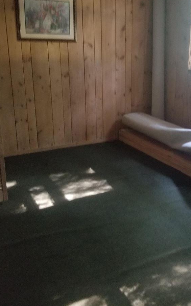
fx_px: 325
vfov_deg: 50.4
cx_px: 144
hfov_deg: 32.1
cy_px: 147
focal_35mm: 39
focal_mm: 4.25
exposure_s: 1/10
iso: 640
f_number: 1.7
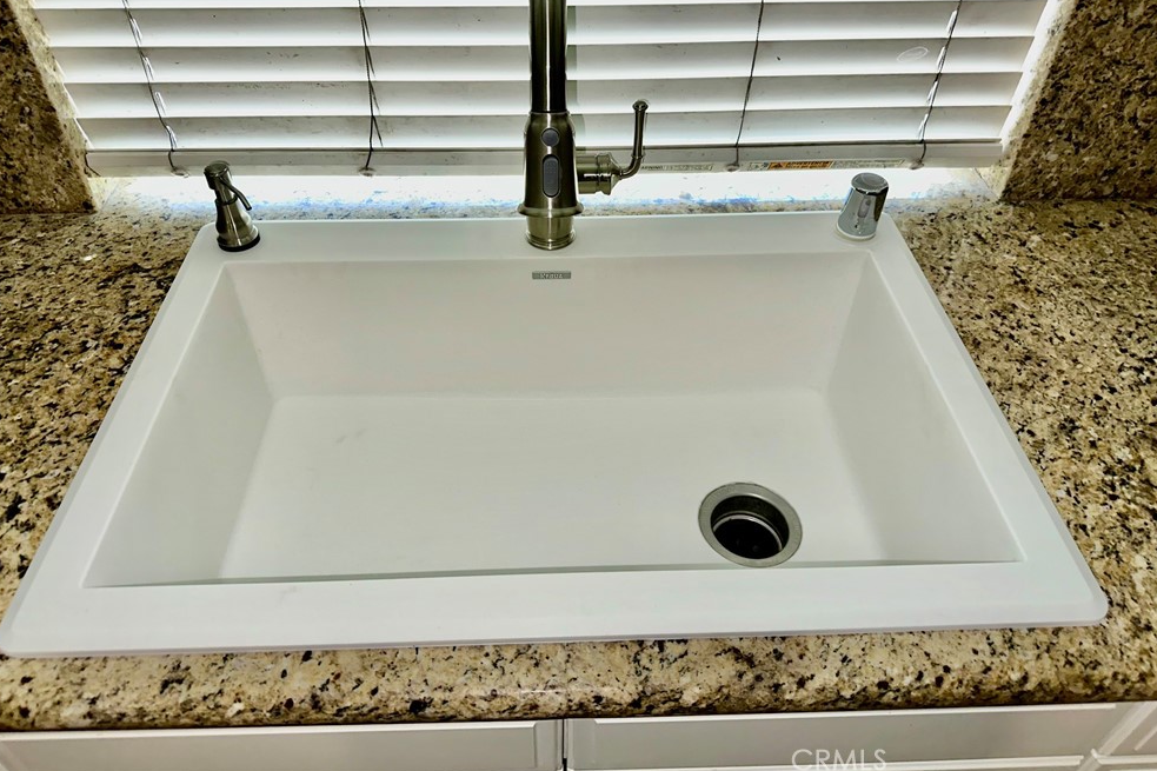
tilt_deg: -40.9
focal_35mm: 26
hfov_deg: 69.4
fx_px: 835
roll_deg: +0.0
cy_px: 325
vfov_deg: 49.3
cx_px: 566
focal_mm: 6.86
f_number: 1.78
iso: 80
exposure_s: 1/120
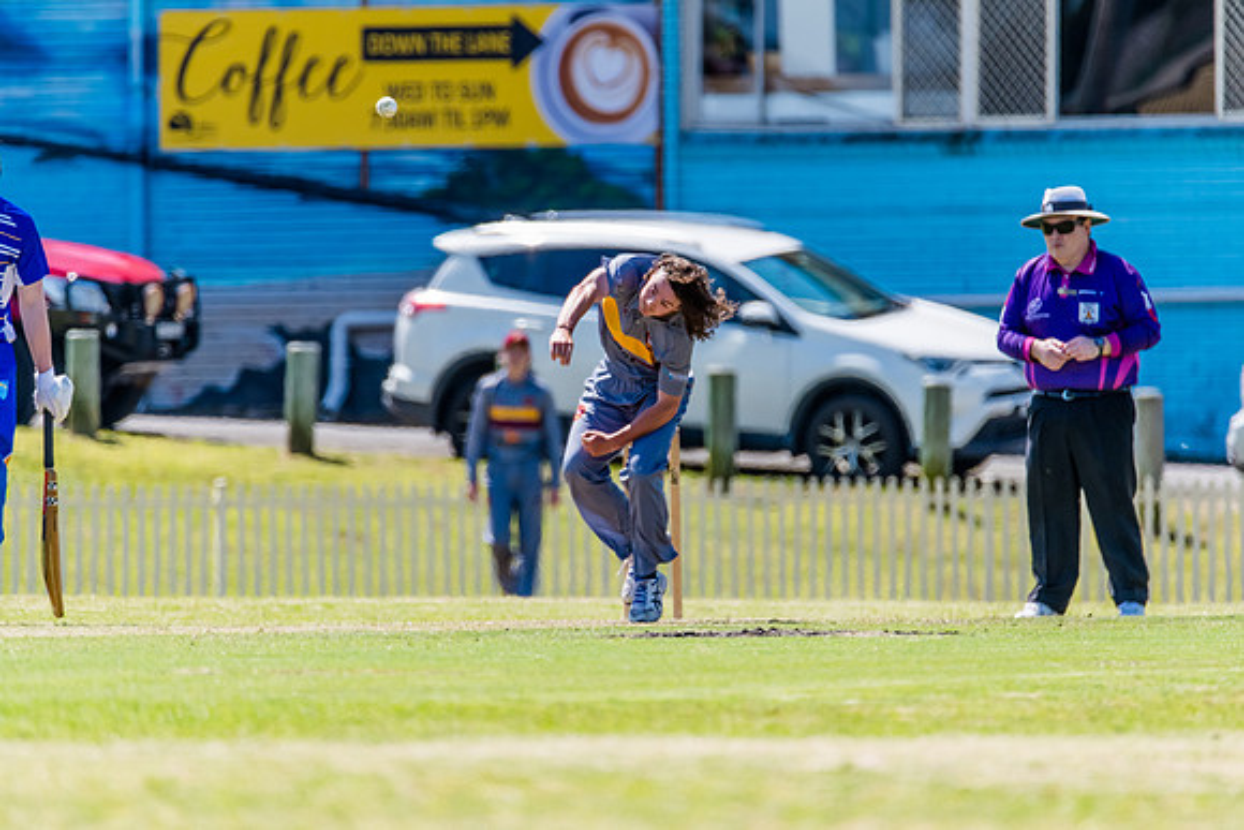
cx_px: 622
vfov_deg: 2.2
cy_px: 415
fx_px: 21152
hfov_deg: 3.4
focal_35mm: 612
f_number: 6.3
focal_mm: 600
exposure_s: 1/2000
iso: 640
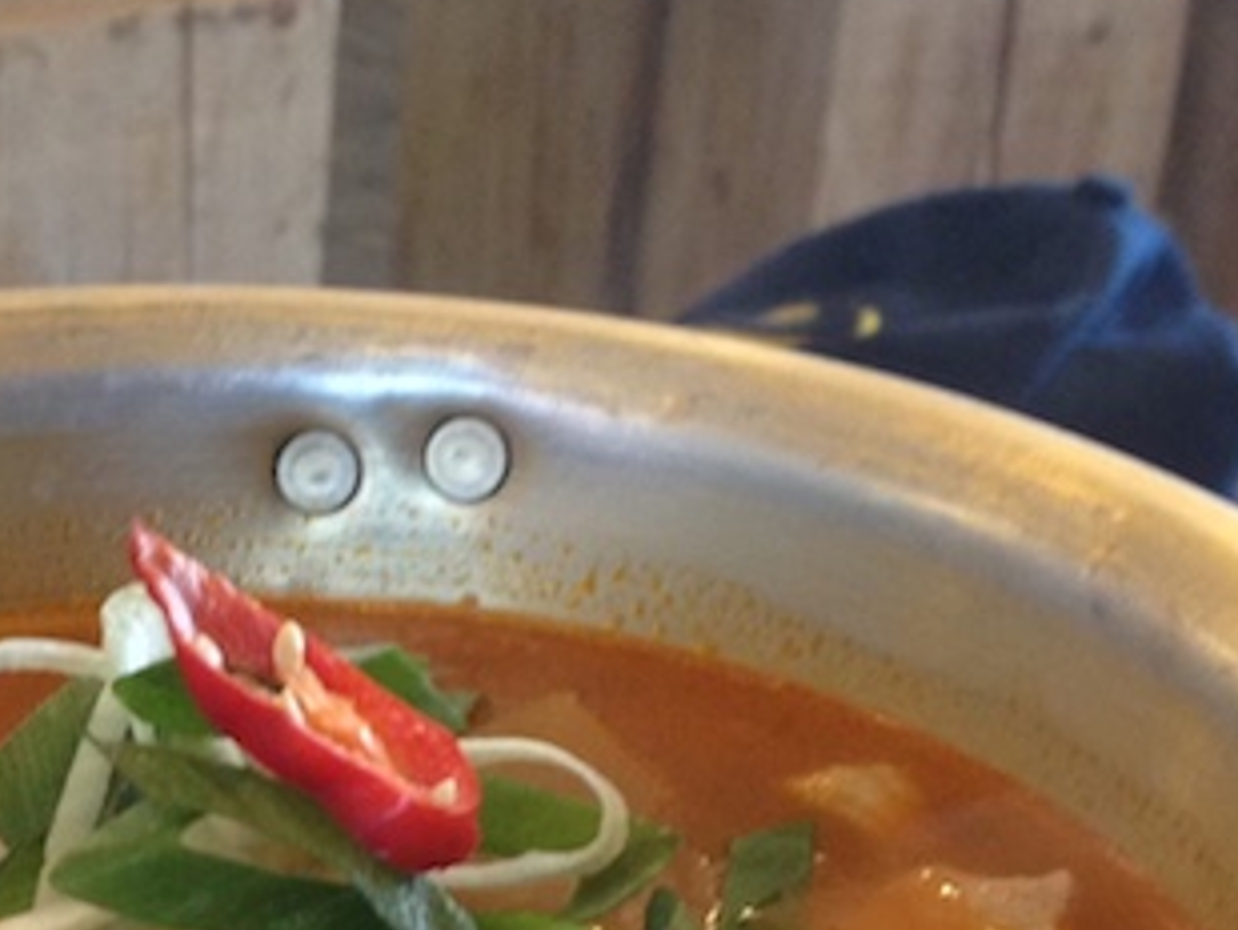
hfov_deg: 17.0
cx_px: 76
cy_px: 1006
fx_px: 4079
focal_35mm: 114
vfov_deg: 12.8
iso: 125
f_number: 2.4
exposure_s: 1/20
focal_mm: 4.28
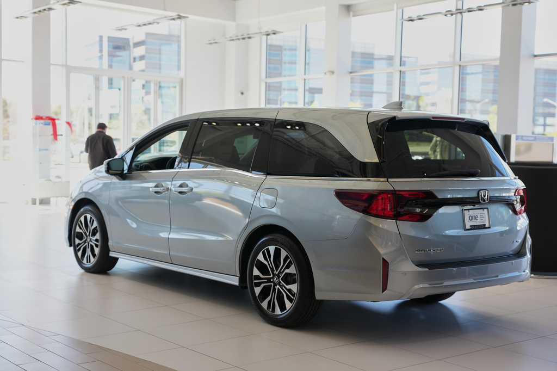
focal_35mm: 50
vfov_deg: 27.0
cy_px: 186
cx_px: 278
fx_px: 773
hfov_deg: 39.6
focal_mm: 50
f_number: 3.2
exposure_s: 1/200
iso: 200
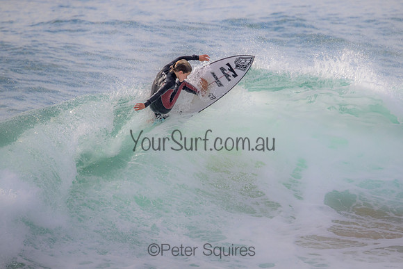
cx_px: 246
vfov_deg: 1.6
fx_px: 9851
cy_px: 105
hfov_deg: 2.3
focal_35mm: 880
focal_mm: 720
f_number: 11
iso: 1250
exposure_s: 1/1600
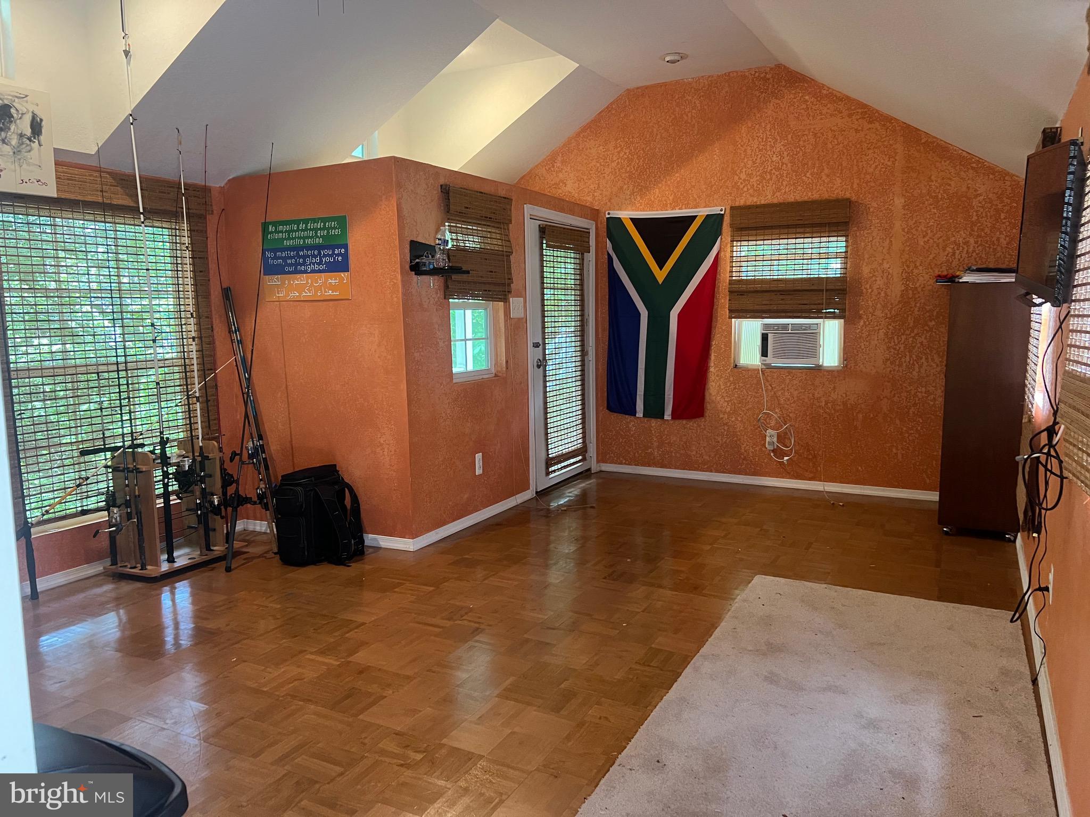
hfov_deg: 67.3
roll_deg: -0.3
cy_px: 408
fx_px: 819
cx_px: 545
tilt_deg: -6.9
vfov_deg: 53.1
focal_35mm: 26
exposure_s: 1/60
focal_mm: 5.7
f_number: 1.5
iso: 320
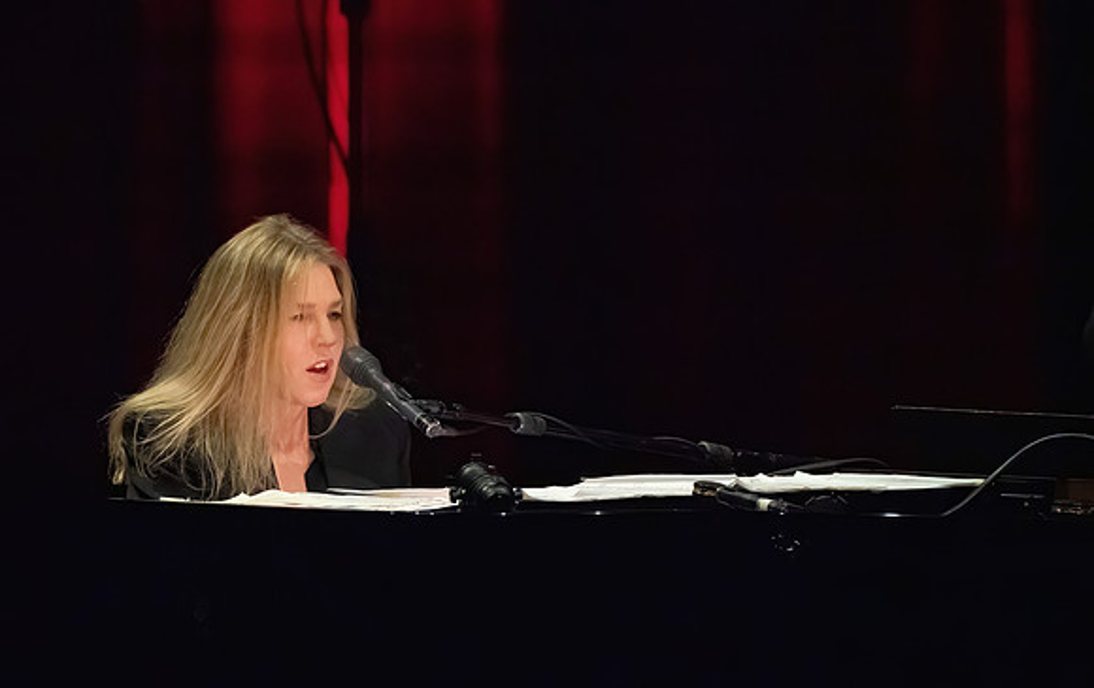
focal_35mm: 536
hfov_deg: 3.9
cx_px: 374
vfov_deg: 2.5
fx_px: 16003
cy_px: 433
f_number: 9
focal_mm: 400
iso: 25600
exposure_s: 1/320
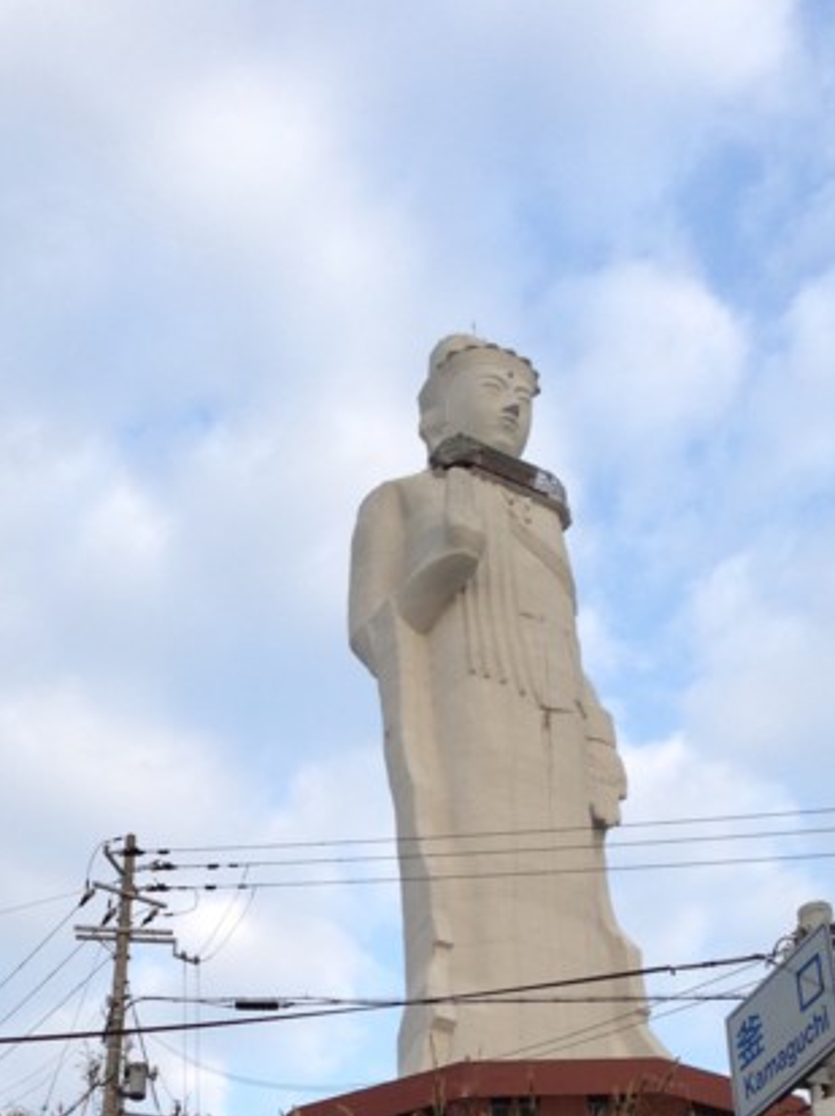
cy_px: 1048
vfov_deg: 28.8
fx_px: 2062
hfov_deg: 22.9
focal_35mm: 64
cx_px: 357
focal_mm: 4.13
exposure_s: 1/328
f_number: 2.4
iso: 50
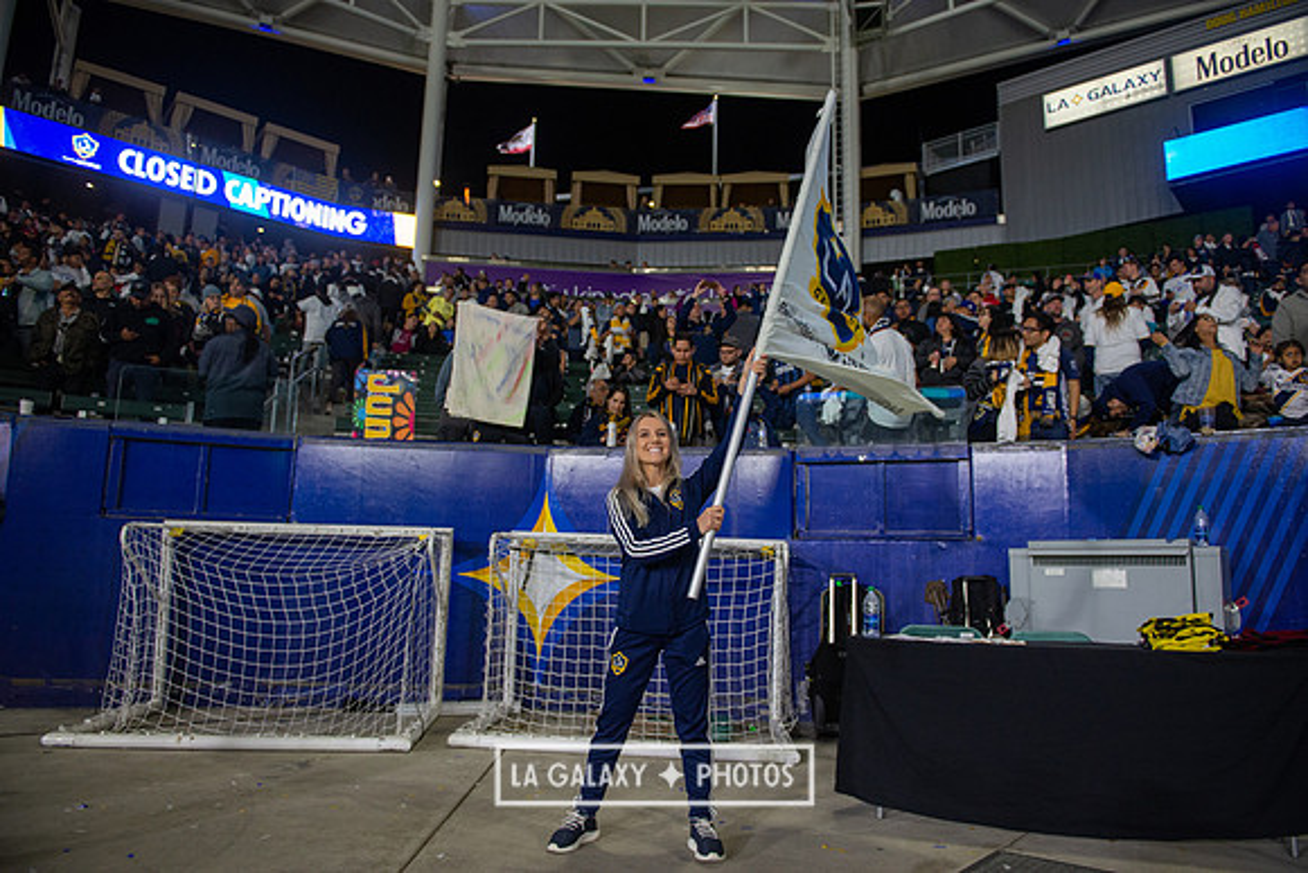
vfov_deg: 53.2
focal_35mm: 24
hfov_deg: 73.7
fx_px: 872
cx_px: 654
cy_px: 436
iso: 1600
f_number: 2.8
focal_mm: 24
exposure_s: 1/500
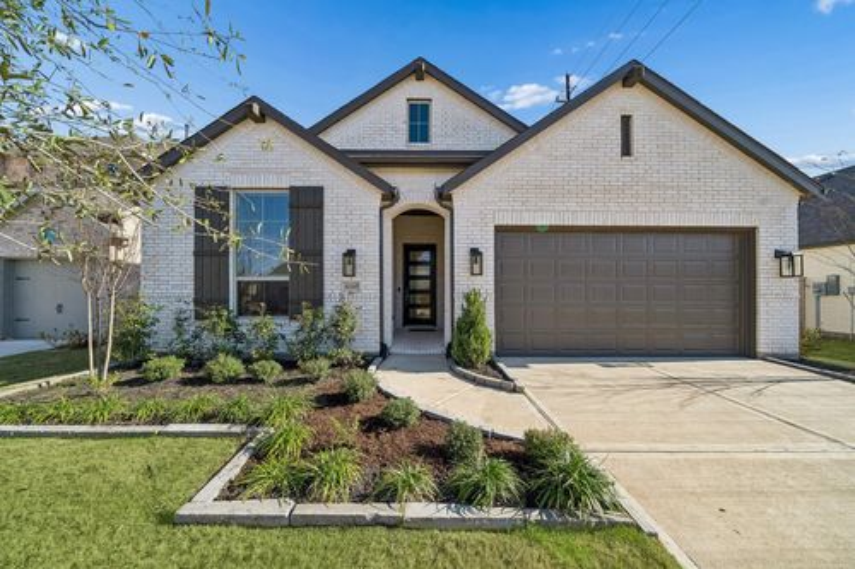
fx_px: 285
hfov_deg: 112.6
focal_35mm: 12
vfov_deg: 90.0
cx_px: 428
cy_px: 284
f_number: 8
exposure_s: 1/2000
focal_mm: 12
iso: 640
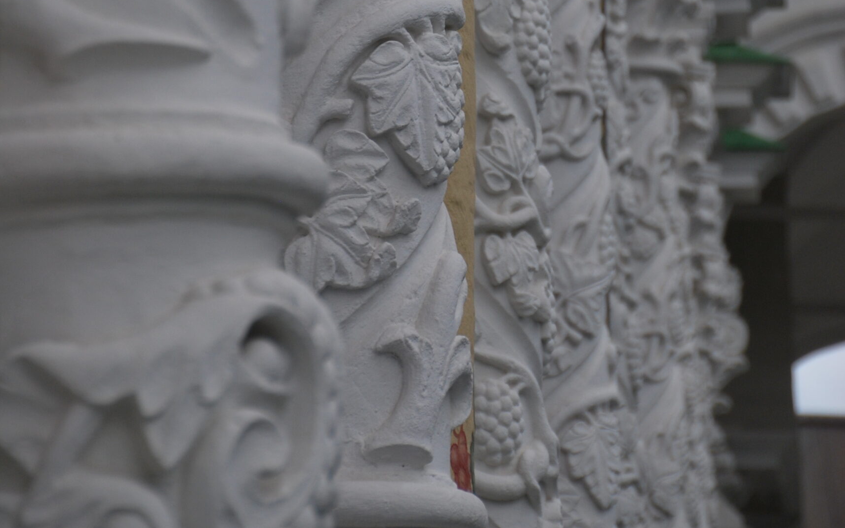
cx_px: 423
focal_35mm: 252
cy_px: -78
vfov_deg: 5.2
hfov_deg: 8.3
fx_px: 5803
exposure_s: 1/500
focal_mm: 110
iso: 200
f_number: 6
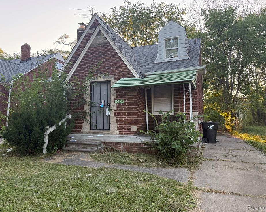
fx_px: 205
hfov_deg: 66.0
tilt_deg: +5.0
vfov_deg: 54.9
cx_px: 129
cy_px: 102
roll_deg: -0.3
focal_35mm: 26
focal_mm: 6.76
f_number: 1.78
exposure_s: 1/232
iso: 100
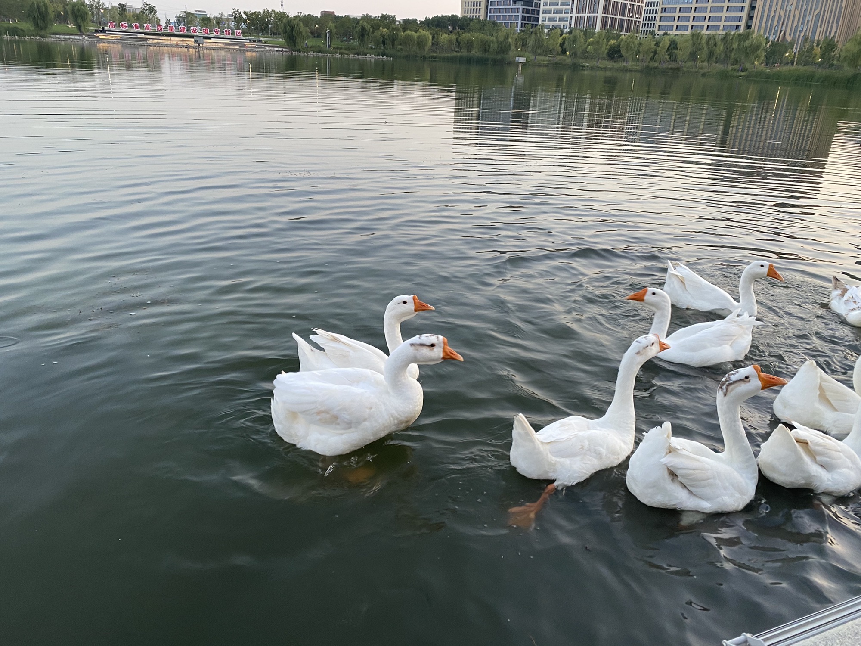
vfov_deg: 53.1
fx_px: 647
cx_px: 430
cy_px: 323
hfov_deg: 67.3
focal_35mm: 26
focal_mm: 4.25
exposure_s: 1/93
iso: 125
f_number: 1.8
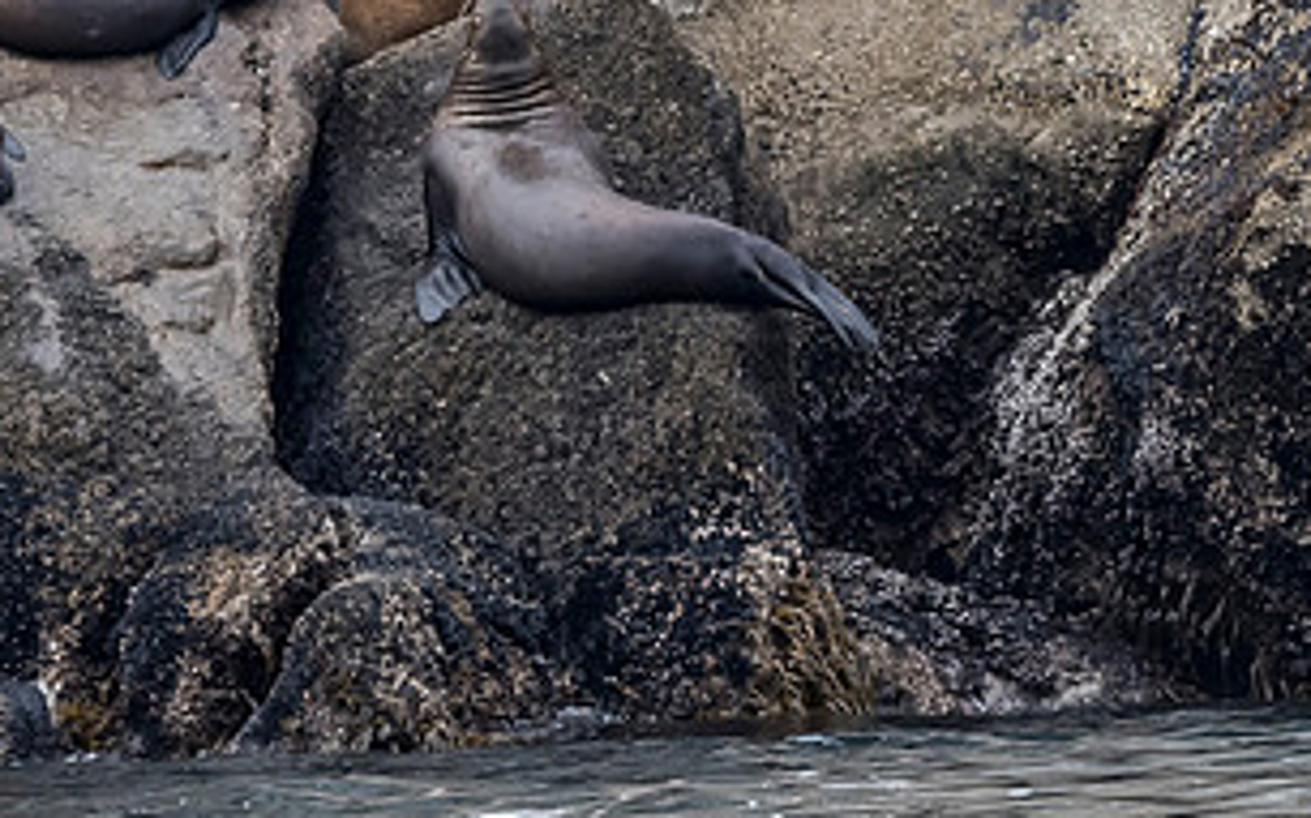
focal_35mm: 1463
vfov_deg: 0.9
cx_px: 275
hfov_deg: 1.4
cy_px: -101
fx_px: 52252
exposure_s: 1/1250
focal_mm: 300
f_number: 5.6
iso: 800
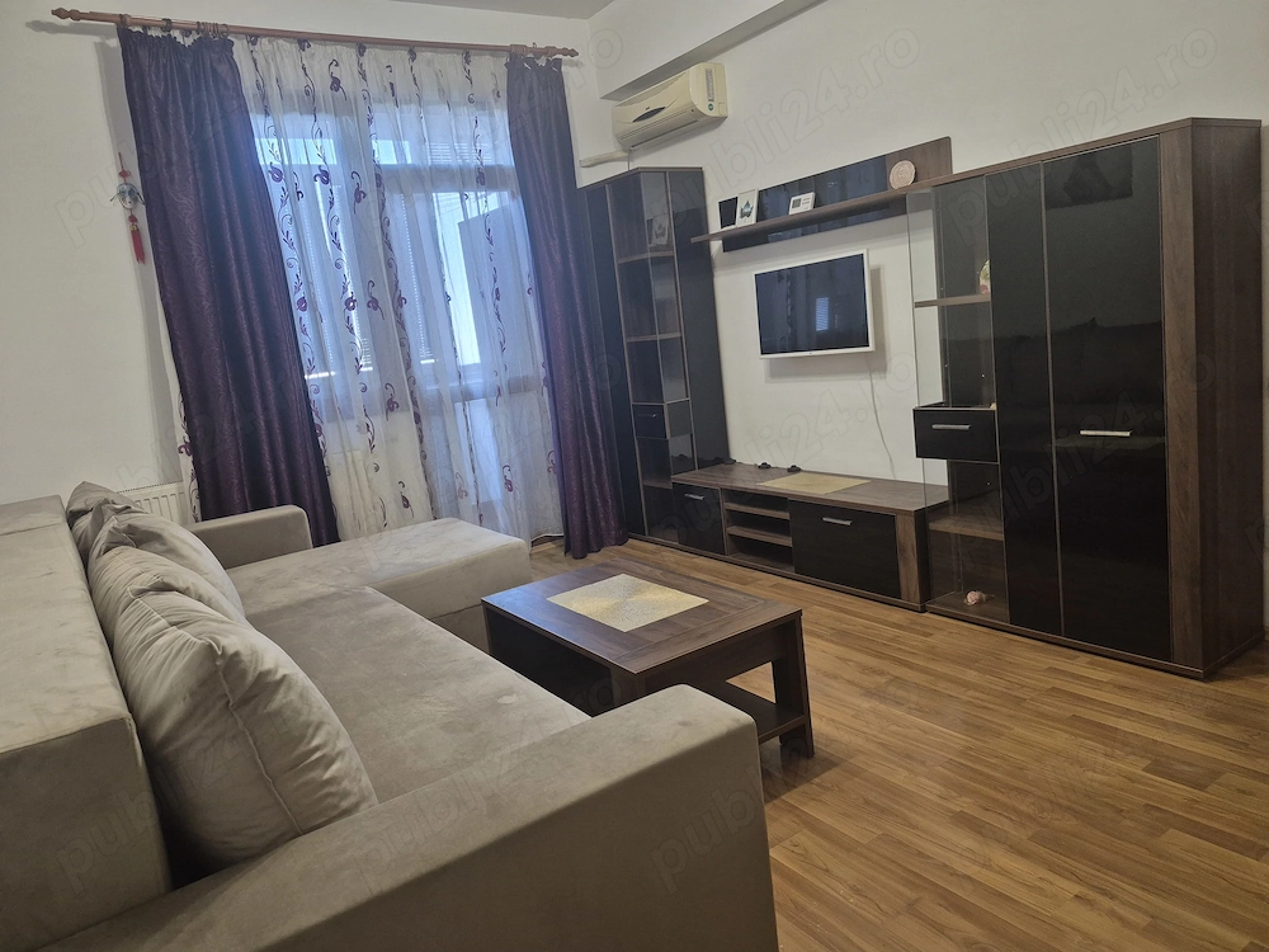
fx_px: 843
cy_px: 476
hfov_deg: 73.9
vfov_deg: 58.9
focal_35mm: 23
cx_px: 634
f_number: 1.8
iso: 640
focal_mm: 5.4
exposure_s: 1/100
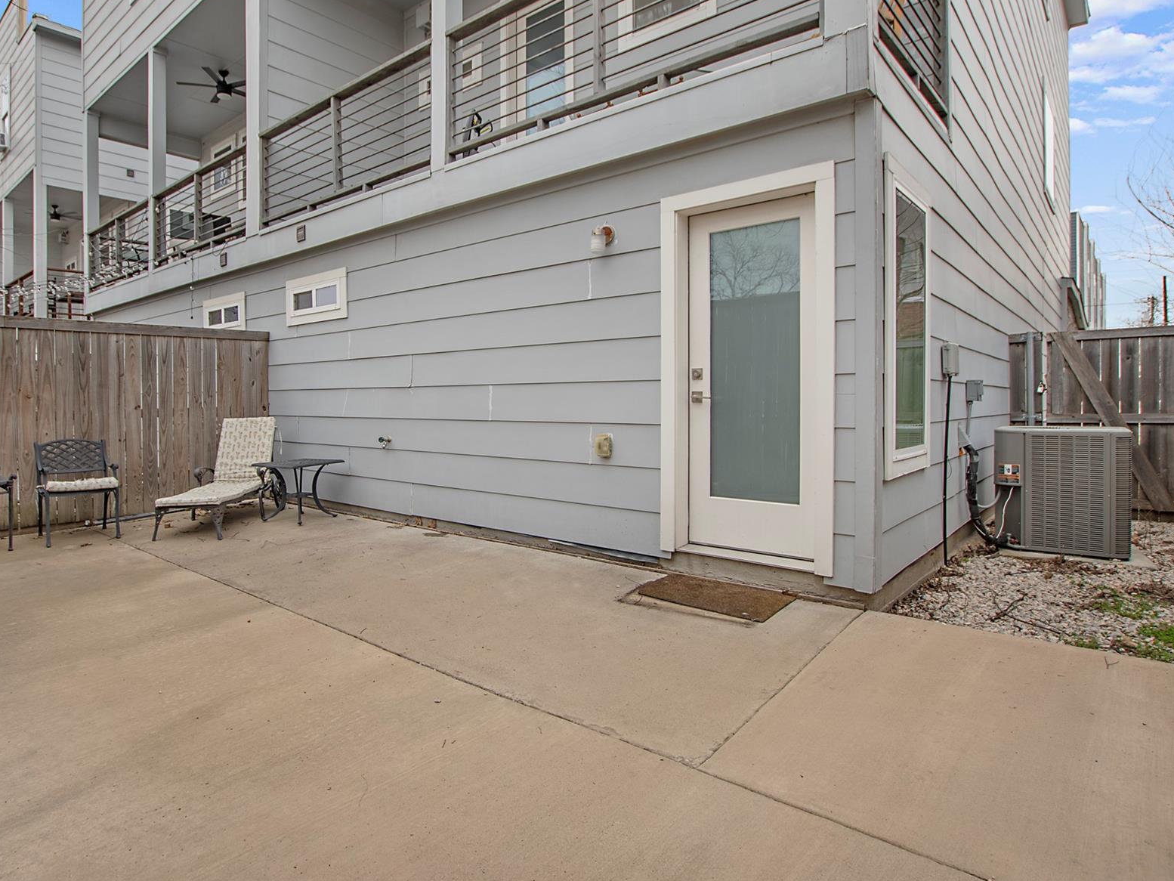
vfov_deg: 68.6
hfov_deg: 83.9
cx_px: 488
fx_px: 644
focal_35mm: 19
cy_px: 400
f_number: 5.6
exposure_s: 1/200
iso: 100
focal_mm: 10
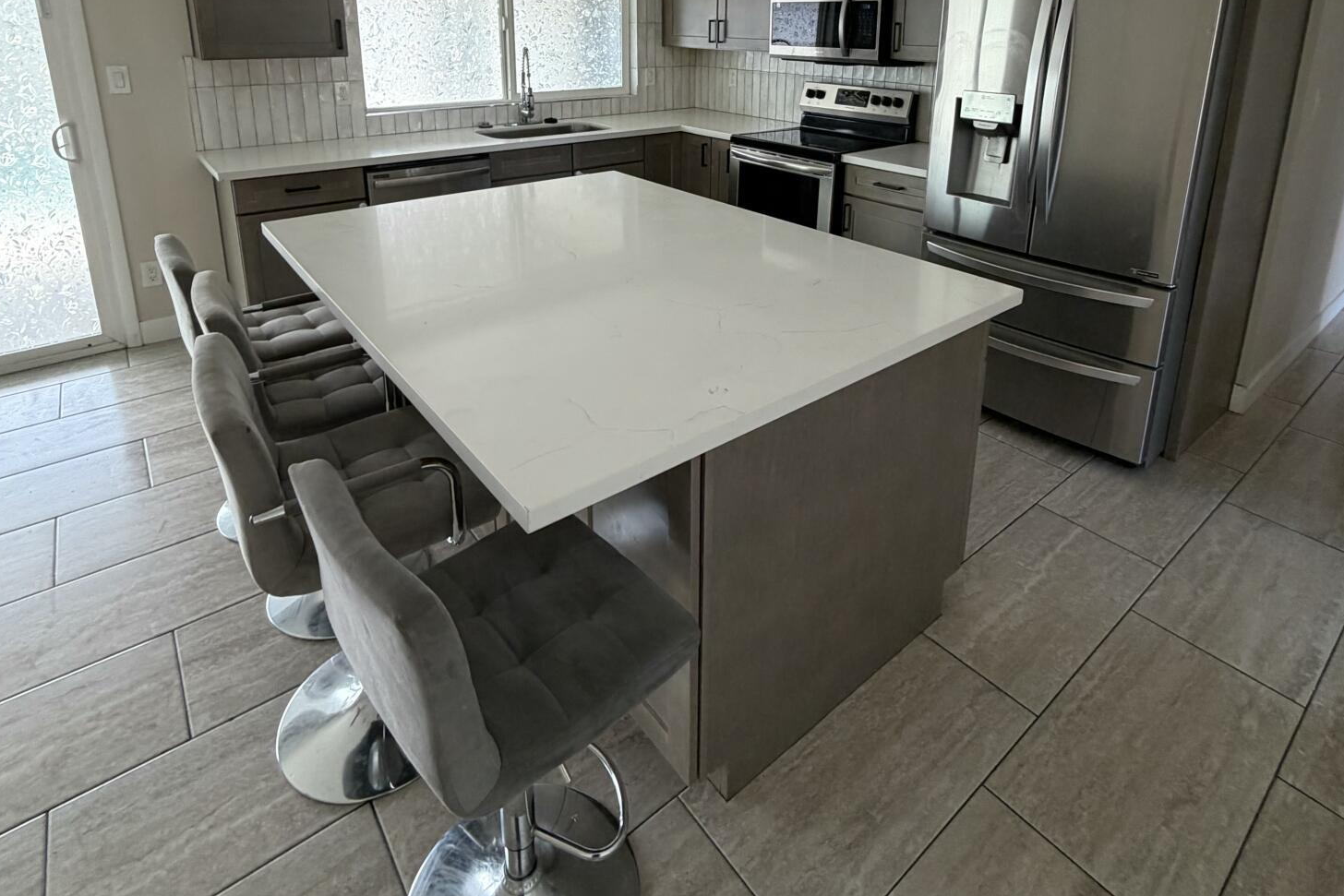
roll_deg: -0.2
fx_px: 747
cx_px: 684
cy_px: 203
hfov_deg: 84.0
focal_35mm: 20
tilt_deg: -14.4
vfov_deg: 58.1
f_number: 2.2
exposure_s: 1/121
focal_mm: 2.22
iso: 200
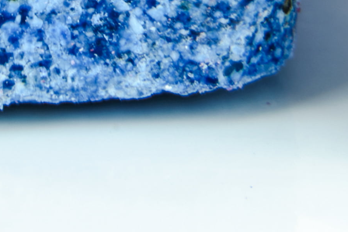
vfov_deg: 2.1
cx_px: -98
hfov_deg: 3.2
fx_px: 6169
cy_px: -265
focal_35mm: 638
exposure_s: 1.3
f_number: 22
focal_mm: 95
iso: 50
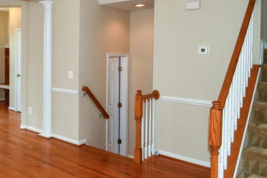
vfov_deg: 36.7
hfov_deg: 47.1
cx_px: 21
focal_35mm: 36
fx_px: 267
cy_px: 64
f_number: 4
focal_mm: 12
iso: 200
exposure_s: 1/60
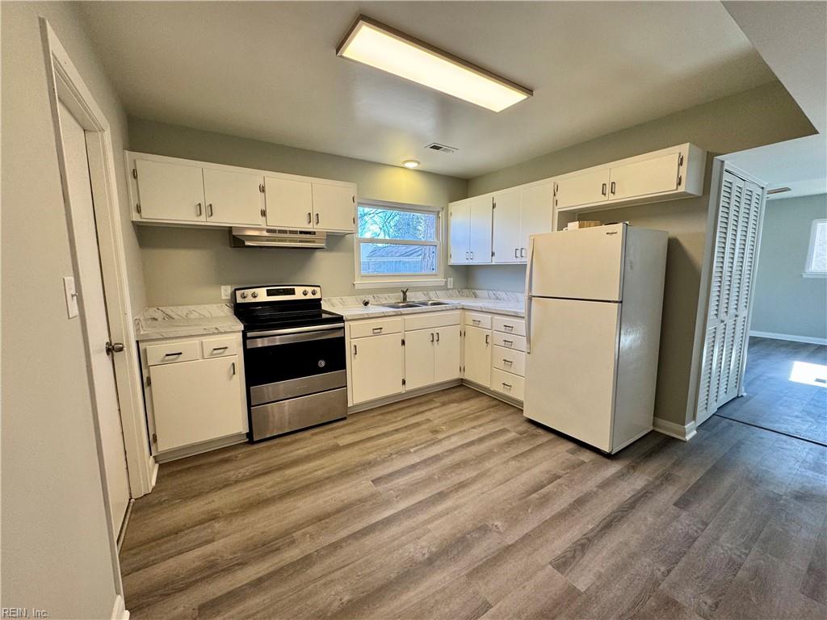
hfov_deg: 102.1
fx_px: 334
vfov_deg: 85.7
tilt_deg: -7.5
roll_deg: +0.0
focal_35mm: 14
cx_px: 414
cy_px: 310
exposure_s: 1/120
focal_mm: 2.22
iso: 100
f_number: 2.2
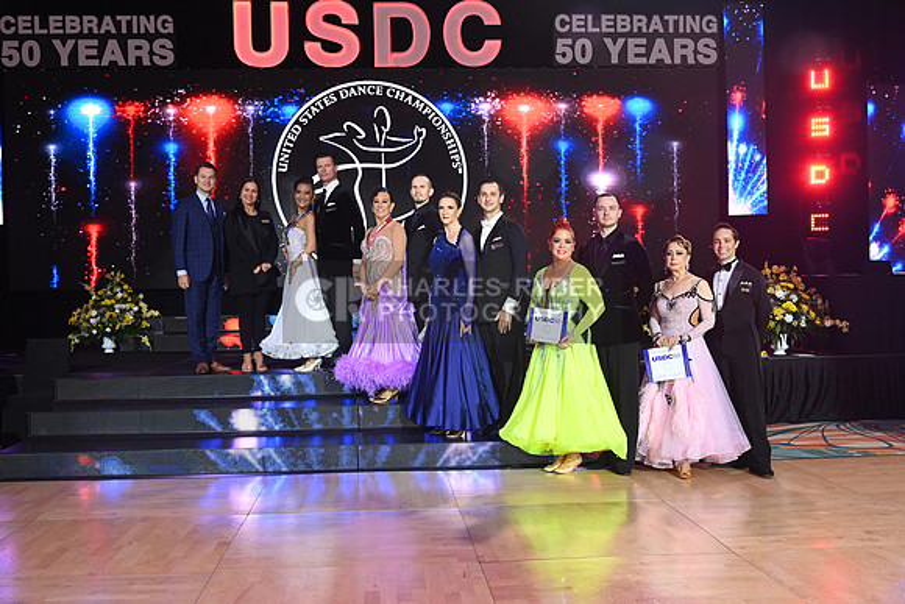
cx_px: 452
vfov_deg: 35.1
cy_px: 302
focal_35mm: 38
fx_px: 955
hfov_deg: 50.7
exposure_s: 1/200
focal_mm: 38
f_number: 7.1
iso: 2500
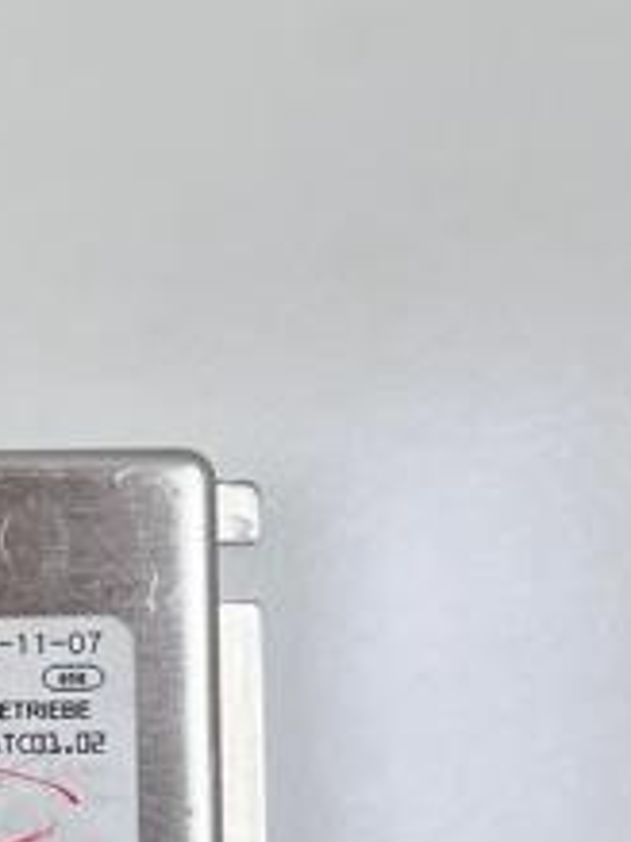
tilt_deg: -87.8
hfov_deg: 17.7
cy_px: 796
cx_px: -269
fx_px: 1849
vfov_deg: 24.7
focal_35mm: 76
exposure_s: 1/318
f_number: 1.5
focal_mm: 5.7
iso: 50
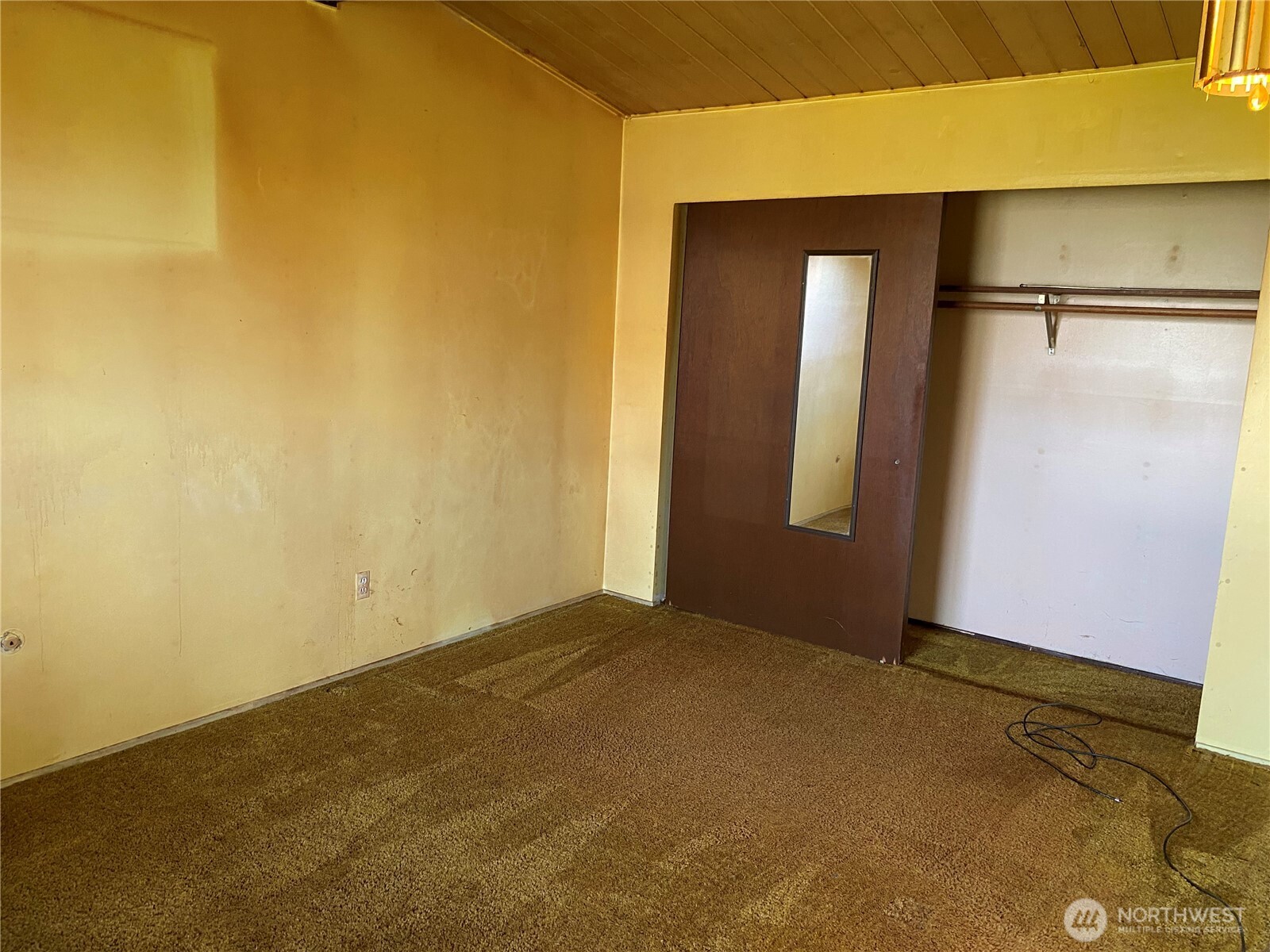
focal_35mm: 26
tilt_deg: -8.7
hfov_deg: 67.3
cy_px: 476
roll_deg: -2.8
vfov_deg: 53.1
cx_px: 635
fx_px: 954
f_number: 1.8
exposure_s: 1/60
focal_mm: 4.25
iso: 200
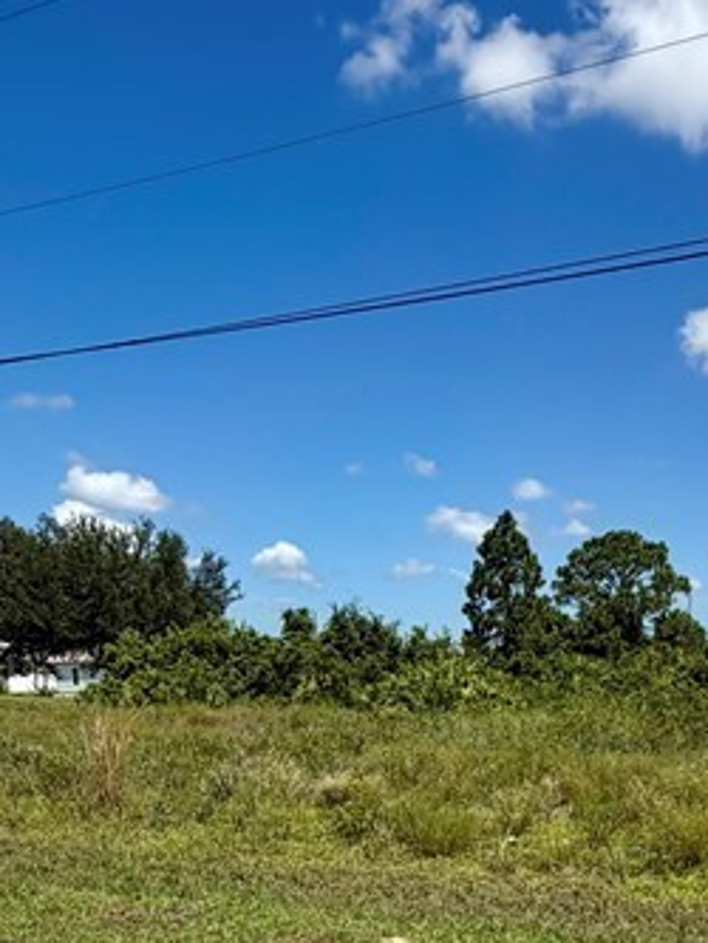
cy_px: 787
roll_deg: -0.4
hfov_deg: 32.5
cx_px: 589
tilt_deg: -5.2
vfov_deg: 41.5
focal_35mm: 43
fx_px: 1172
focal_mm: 2.22
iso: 20
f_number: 2.2
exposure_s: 1/1431
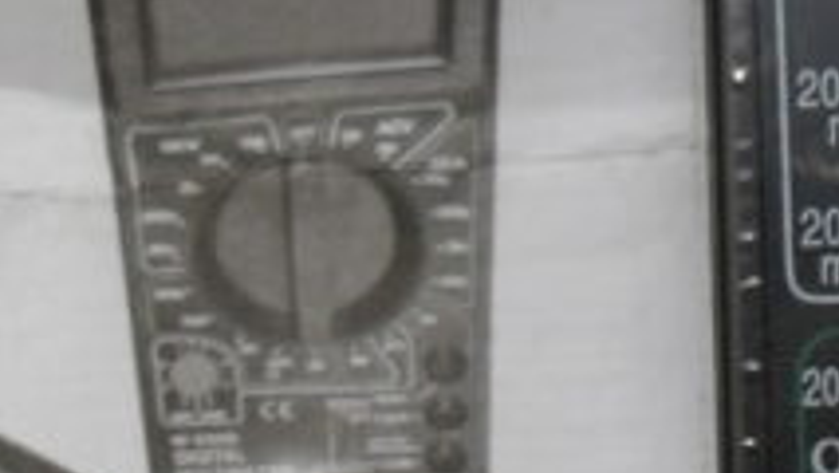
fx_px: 2982
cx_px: 717
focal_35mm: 134
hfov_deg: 15.9
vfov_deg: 9.0
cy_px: 376
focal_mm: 6.3
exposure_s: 1/6
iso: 200
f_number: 3.2
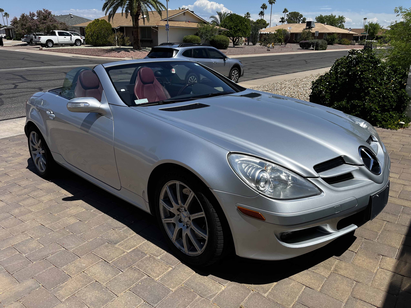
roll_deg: -1.5
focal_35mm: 26
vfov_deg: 53.1
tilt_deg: -19.9
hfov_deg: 67.3
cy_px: 154
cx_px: 206
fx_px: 309
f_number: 1.6
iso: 50
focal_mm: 5.1
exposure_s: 1/4651
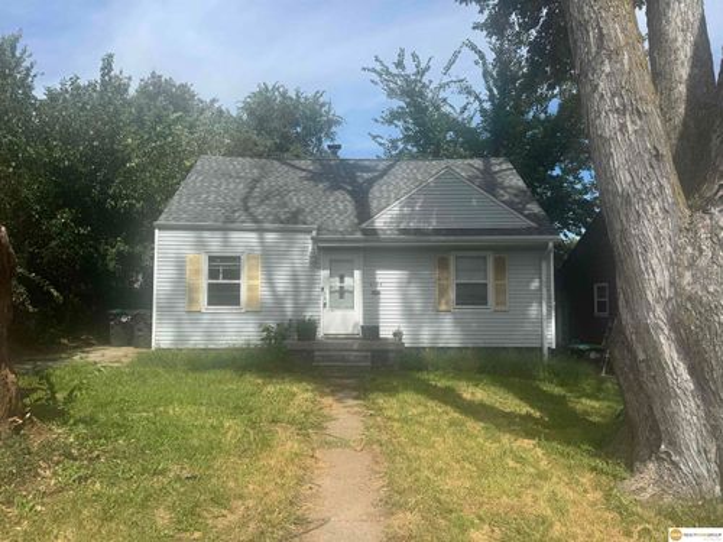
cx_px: 362
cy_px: 271
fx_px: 501
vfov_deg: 56.8
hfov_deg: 71.6
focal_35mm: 24
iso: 80
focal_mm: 6.76
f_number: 1.78
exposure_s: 1/4049
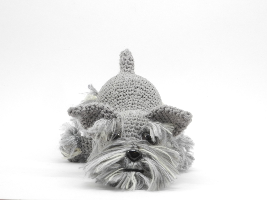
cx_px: 134
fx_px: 1041
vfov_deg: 11.0
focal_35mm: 135
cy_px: 100
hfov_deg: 14.6
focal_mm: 28.9
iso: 160
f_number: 5
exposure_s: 1/30
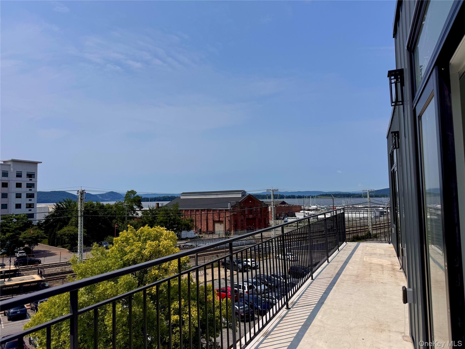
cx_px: 232
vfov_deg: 56.8
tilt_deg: +3.9
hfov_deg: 71.6
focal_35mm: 24
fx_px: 322
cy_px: 174
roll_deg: +1.1
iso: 80
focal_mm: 6.76
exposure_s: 1/9009
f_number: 1.78
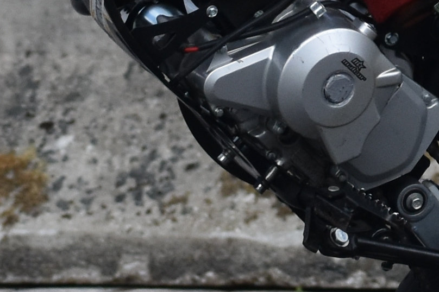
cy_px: -351
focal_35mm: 780
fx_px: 9507
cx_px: 425
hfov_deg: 2.6
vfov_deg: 1.8
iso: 400
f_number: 5
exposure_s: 1/1250
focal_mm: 70
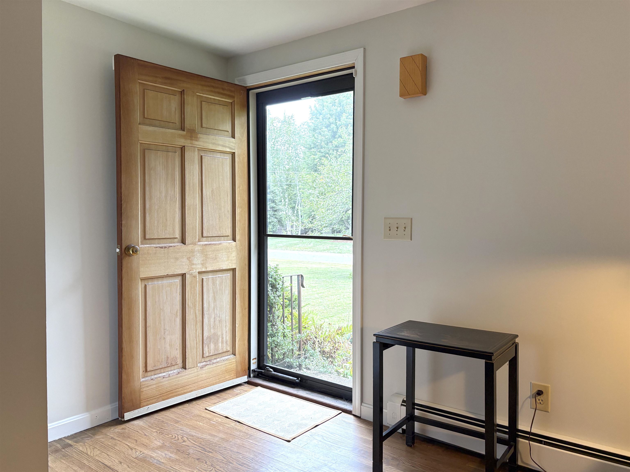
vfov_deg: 53.1
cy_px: 236
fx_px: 473
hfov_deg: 67.3
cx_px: 315
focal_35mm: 26
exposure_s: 1/120
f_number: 1.6
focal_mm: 5.96
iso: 125
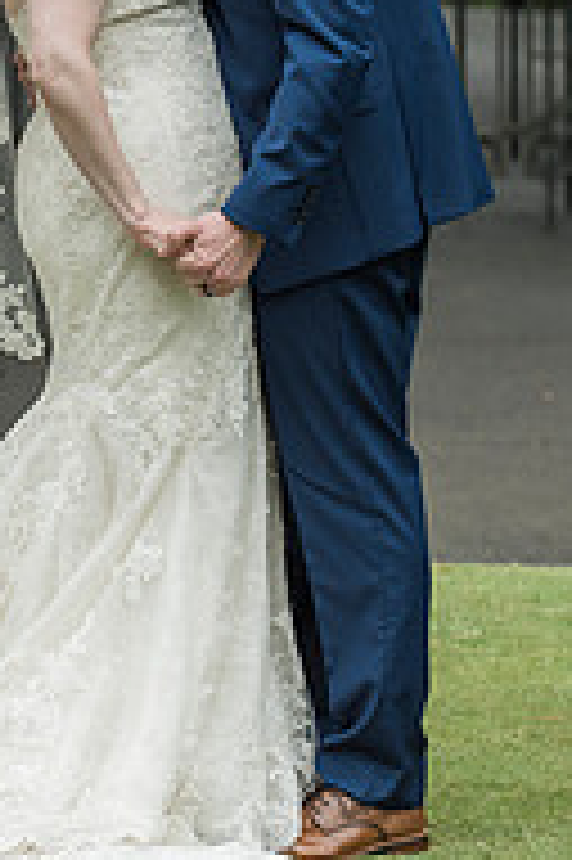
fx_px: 6757
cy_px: -23
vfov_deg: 7.3
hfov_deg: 4.8
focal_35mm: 283
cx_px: 45
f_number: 4
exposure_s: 1/800
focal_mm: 120
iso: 800
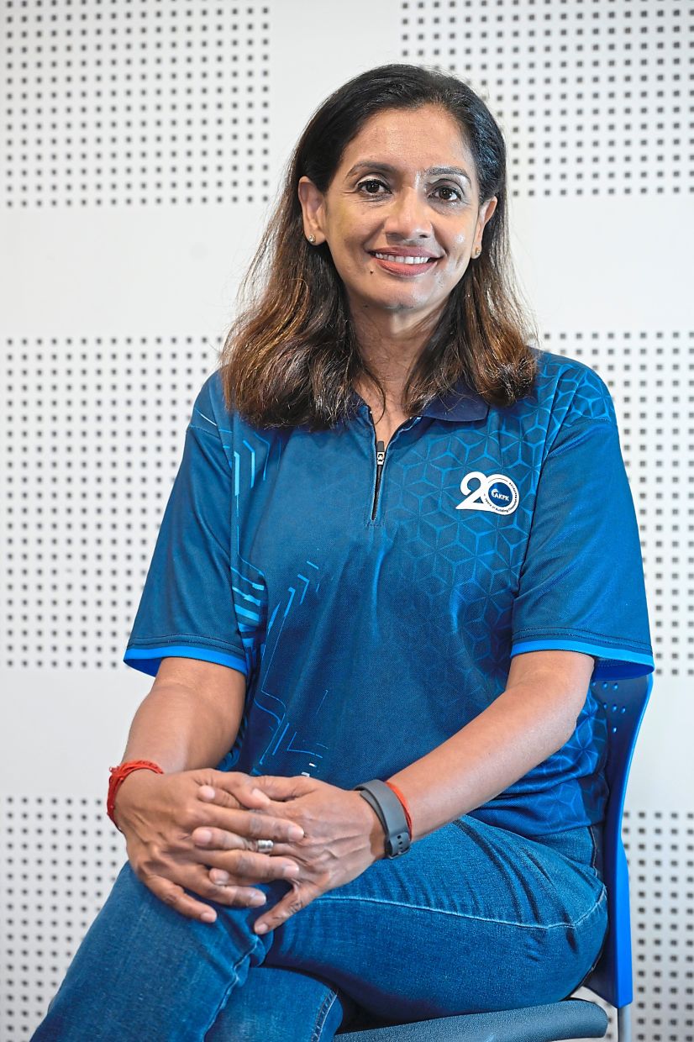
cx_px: 347
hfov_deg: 19.2
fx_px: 2054
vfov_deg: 28.5
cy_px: 521
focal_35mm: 71
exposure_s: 1/160
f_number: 4
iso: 2800
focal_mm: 71
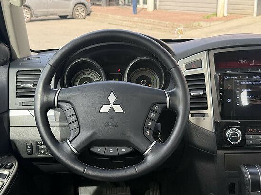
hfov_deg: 39.7
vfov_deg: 30.2
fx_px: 362
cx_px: 130
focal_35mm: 48
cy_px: 98
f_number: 1.78
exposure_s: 1/418
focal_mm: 6.76
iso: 100
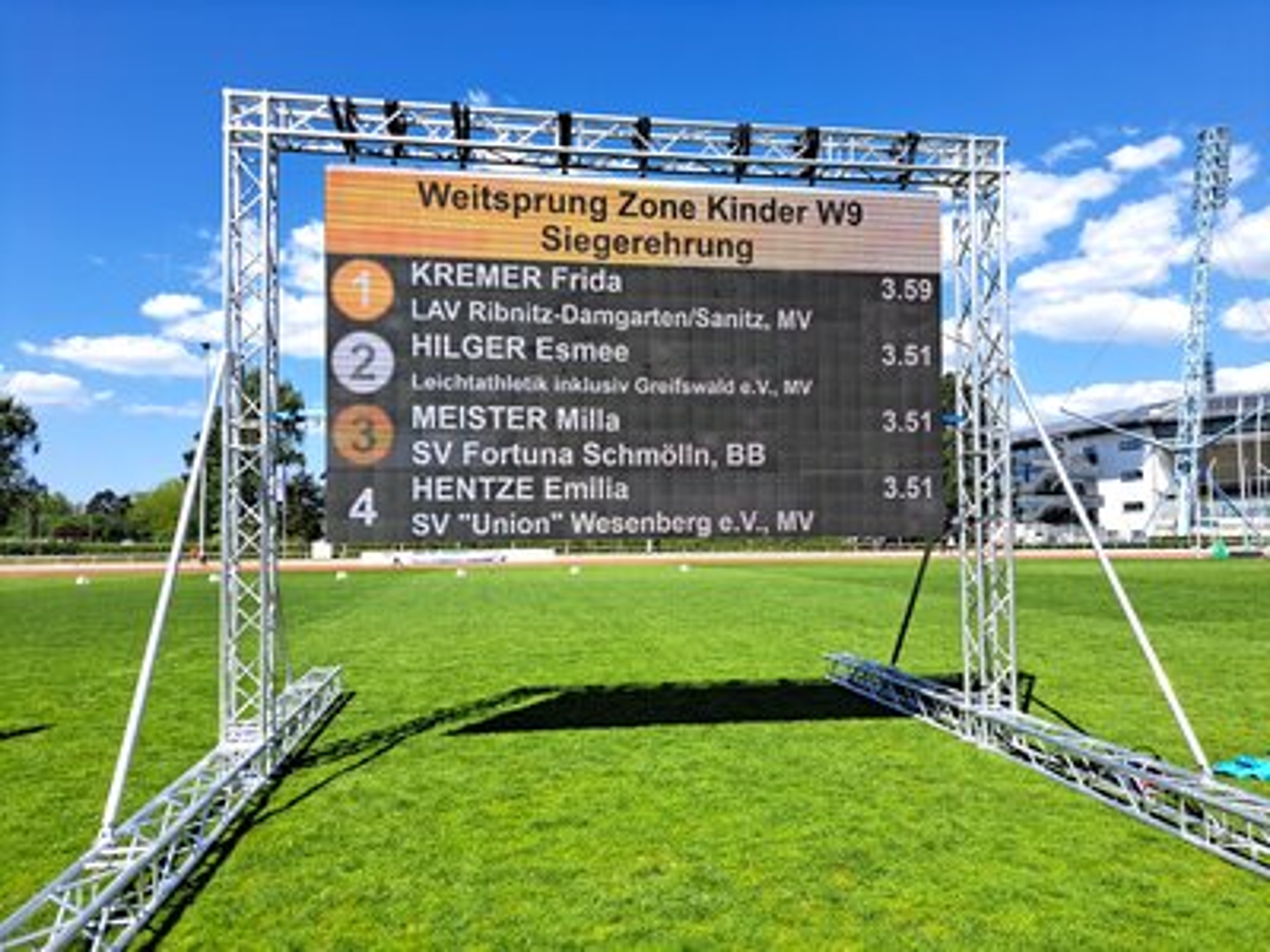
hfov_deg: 71.6
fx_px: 881
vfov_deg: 56.8
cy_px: 476
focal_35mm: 24
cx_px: 635
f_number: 1.8
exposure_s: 1/1692
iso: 50
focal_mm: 5.23
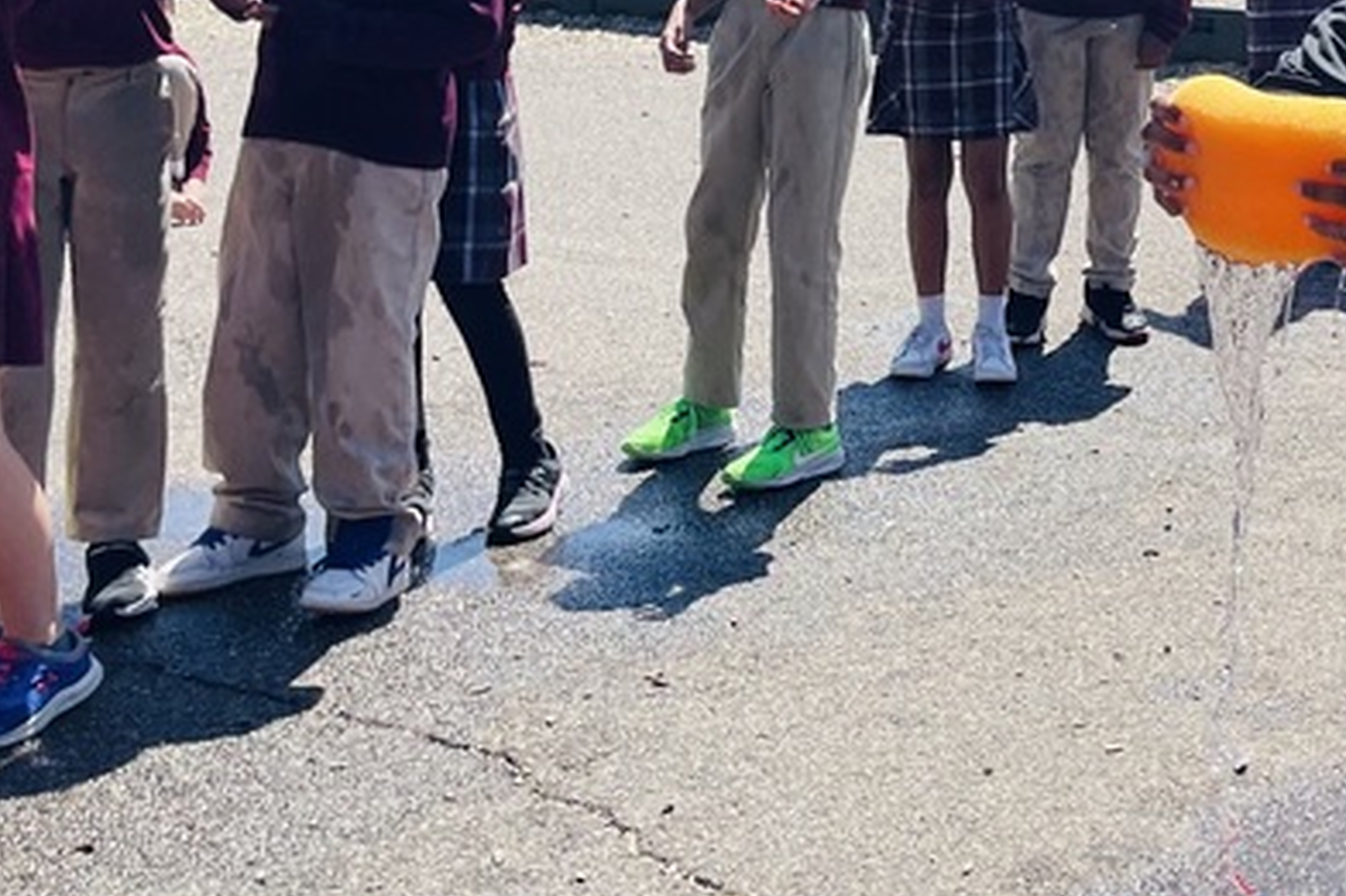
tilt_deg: -6.7
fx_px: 2541
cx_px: 1343
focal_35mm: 68
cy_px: 124
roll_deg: -2.2
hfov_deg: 27.9
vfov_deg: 19.7
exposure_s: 1/2717
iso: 32
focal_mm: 5.1
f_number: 1.6
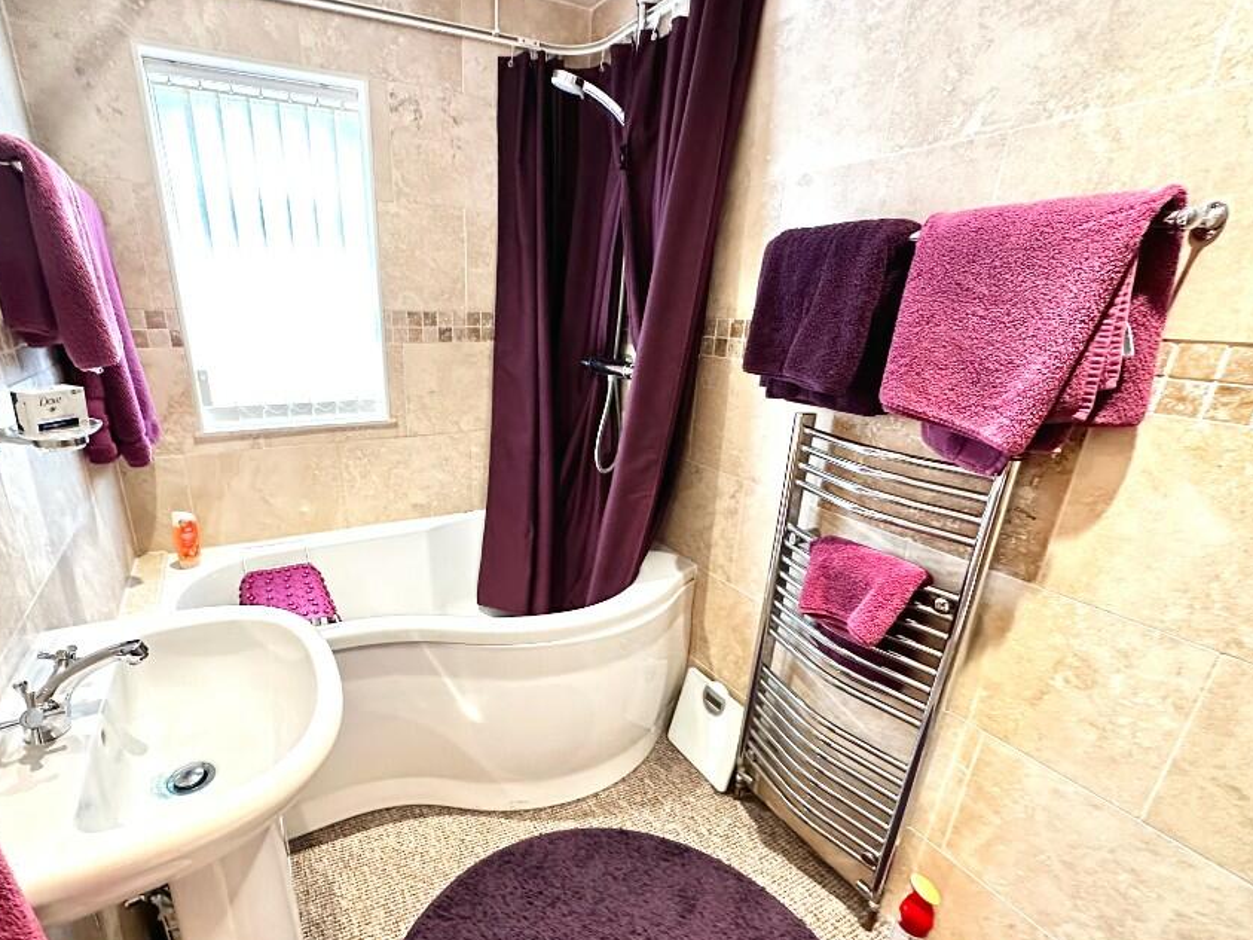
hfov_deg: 90.3
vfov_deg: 74.4
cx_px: 525
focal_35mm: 17
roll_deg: -0.5
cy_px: 532
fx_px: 615
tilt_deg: -21.1
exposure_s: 1/50
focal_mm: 2.22
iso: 500
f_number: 2.2
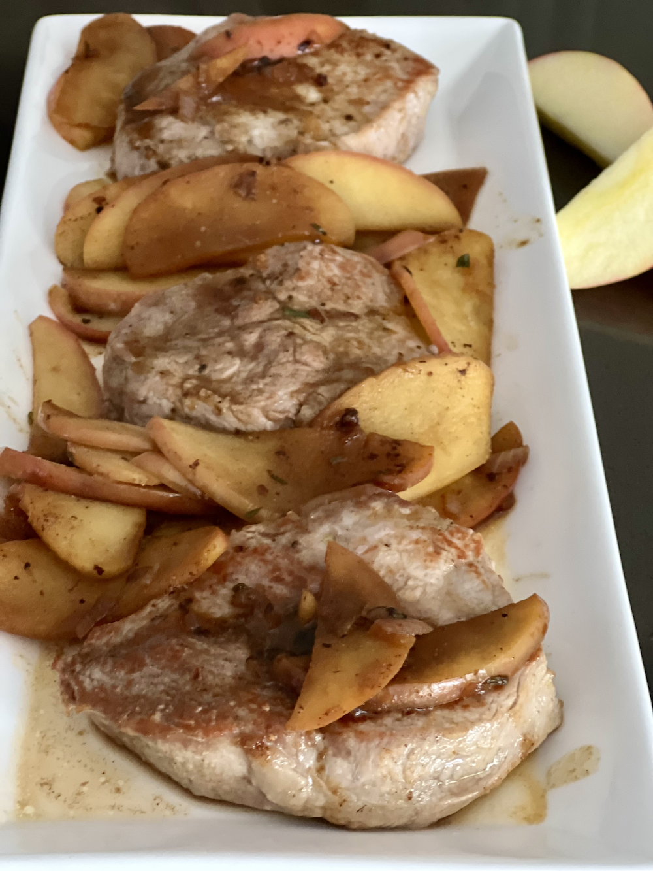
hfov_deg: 19.1
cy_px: 436
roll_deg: -1.3
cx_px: 326
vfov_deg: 25.3
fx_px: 1936
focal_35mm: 77
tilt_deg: -40.1
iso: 400
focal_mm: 9
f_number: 2.8
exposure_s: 1/15
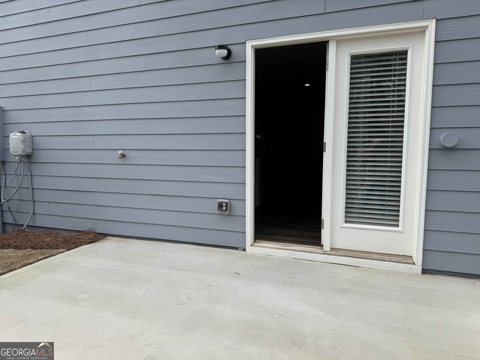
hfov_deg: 71.6
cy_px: 180
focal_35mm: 24
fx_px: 333
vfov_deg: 56.8
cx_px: 240
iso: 80
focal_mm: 6.76
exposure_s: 1/1767
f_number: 1.78
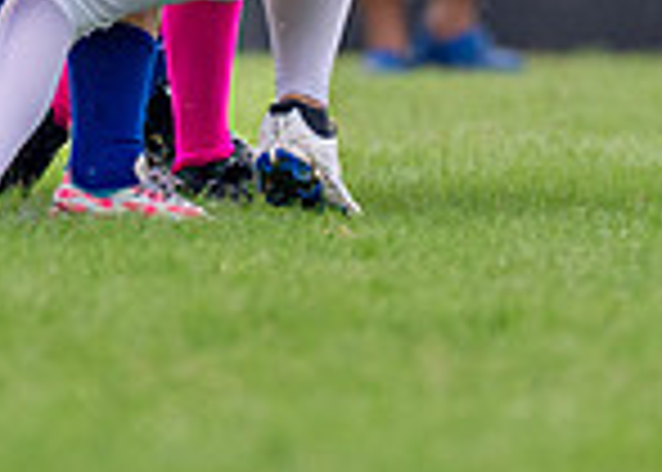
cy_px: -519
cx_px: 172
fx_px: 28428
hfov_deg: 1.3
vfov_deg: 1.0
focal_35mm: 1512
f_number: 2.8
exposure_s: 1/1600
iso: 400
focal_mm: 200
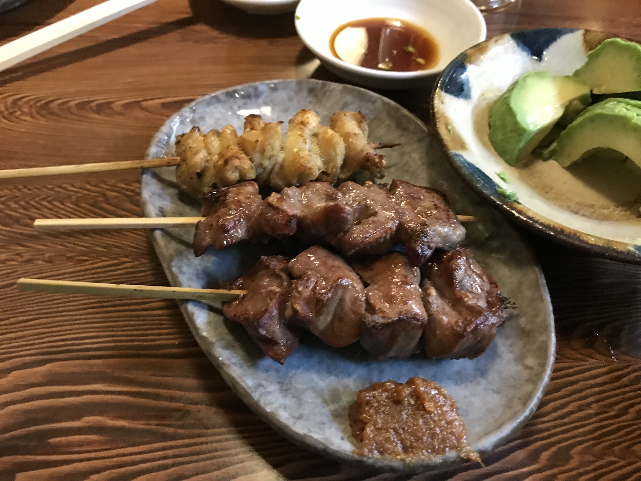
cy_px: 240
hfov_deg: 63.4
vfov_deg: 49.7
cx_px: 320
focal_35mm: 28
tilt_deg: -51.8
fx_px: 518
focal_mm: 3.99
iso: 100
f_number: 1.8
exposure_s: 1/6
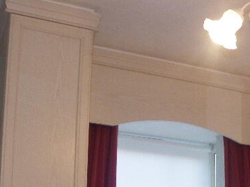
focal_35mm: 72
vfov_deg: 19.1
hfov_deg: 26.2
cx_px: 224
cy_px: 234
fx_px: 520
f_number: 2.8
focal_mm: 4.6
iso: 160
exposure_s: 1/60
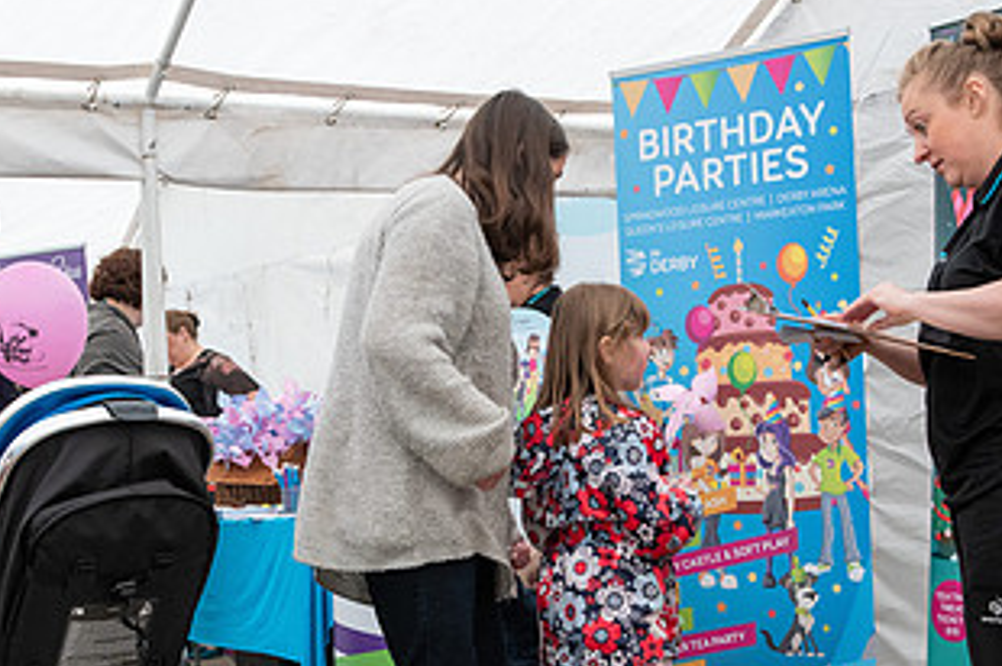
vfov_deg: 20.2
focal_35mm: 67
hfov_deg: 30.1
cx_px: 420
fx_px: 1863
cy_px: 470
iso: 900
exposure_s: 1/200
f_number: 6.3
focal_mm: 35
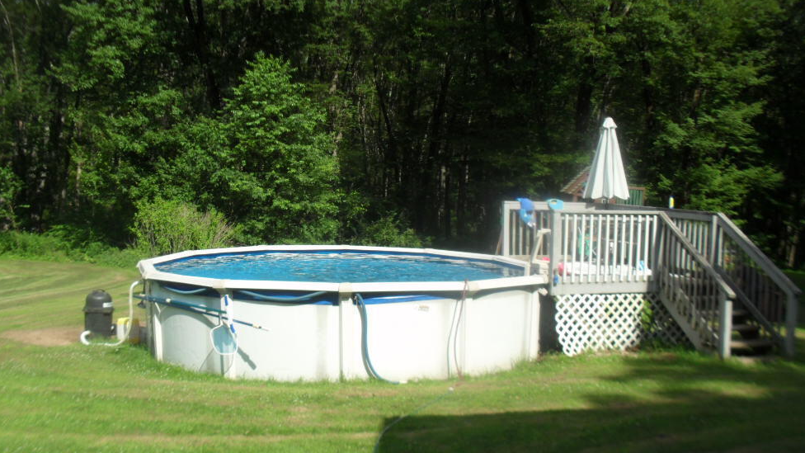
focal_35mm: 40
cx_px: 405
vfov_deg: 29.7
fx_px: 854
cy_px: 255
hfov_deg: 50.5
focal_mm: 6.3
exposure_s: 1/125
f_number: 8.4
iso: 100
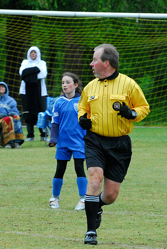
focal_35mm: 270
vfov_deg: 7.6
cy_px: 124
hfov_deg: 5.1
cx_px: 84
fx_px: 1874
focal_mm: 180
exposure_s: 1/250
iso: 800
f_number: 8
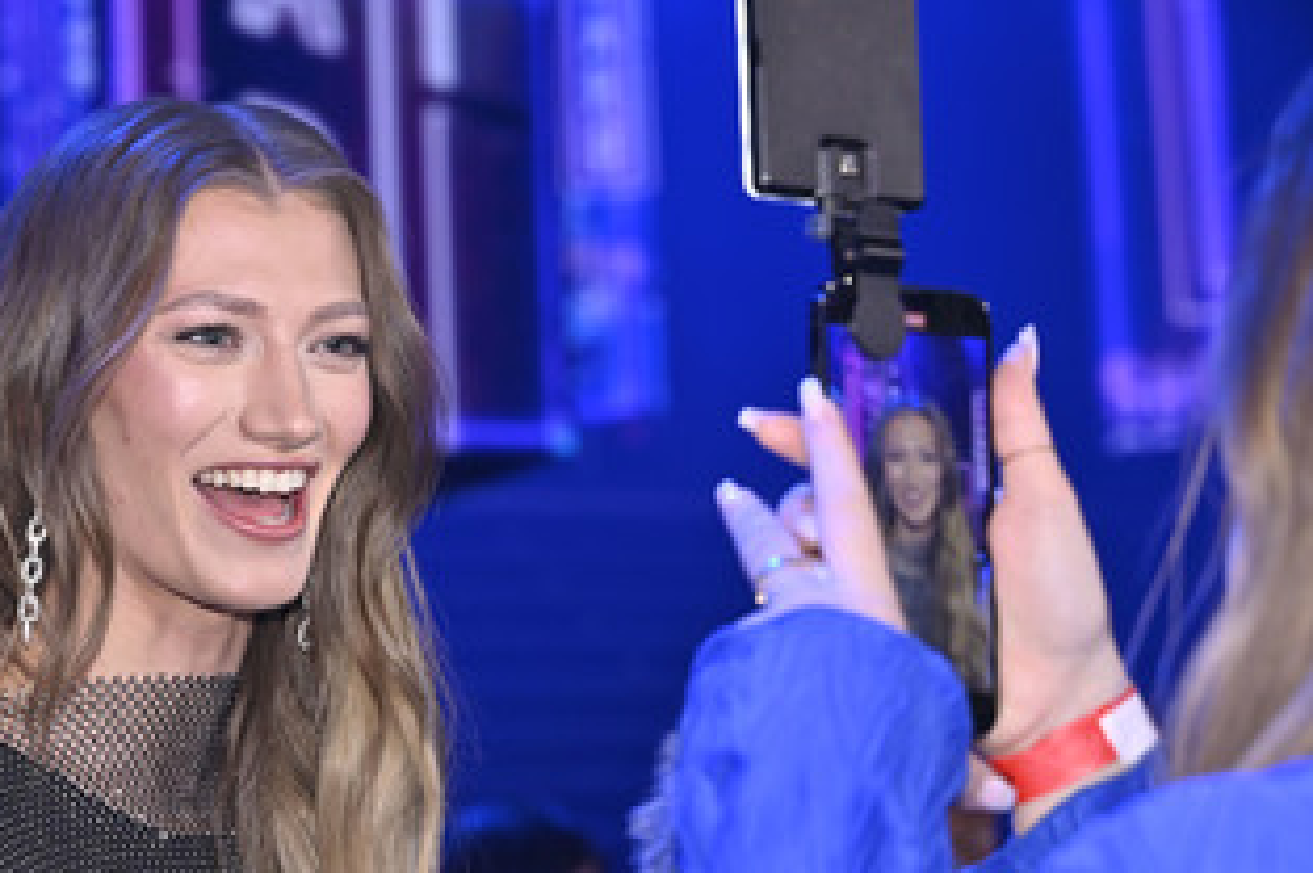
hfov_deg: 18.9
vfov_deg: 12.7
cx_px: 388
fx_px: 3935
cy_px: 495
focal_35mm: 108
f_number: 4.5
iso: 640
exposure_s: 1/200
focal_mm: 75
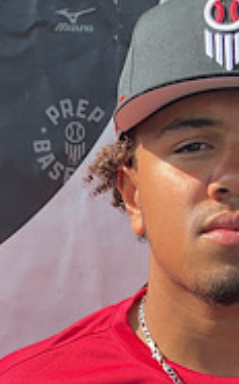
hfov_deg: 19.3
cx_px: 216
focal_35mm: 66
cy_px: 384
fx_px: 689
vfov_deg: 29.1
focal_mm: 3
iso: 16
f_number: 1.8
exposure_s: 1/599
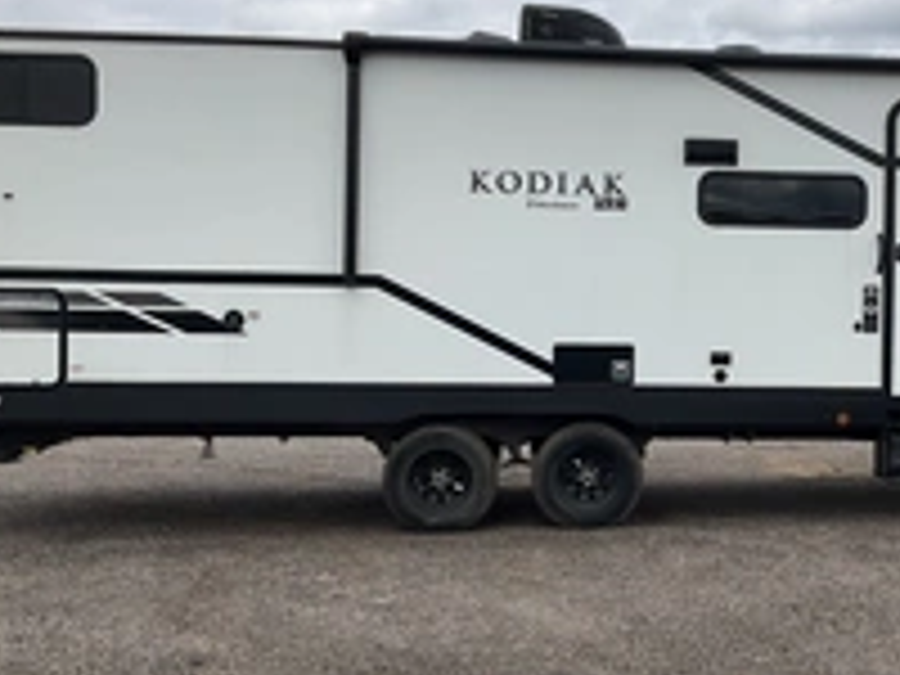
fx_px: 1508
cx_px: 688
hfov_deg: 32.5
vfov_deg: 25.2
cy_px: 338
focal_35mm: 58
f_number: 1.8
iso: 25
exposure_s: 1/2227
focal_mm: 3
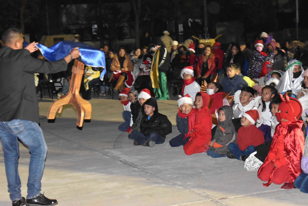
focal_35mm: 82
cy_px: 103
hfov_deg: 24.6
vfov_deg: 16.6
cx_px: 154
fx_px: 706
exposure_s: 1/60
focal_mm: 55
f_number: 5.6
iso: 6400
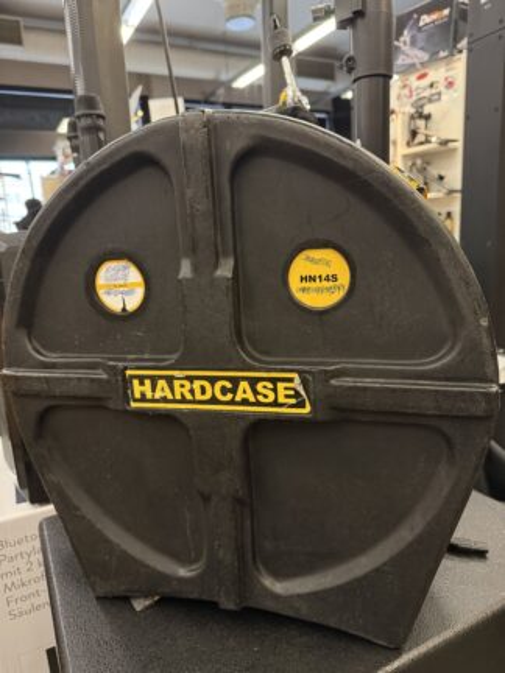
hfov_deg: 56.8
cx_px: 252
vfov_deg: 71.6
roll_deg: +2.8
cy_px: 336
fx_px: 467
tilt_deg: -11.2
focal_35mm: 24
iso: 400
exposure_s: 1/50
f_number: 1.78
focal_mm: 6.76
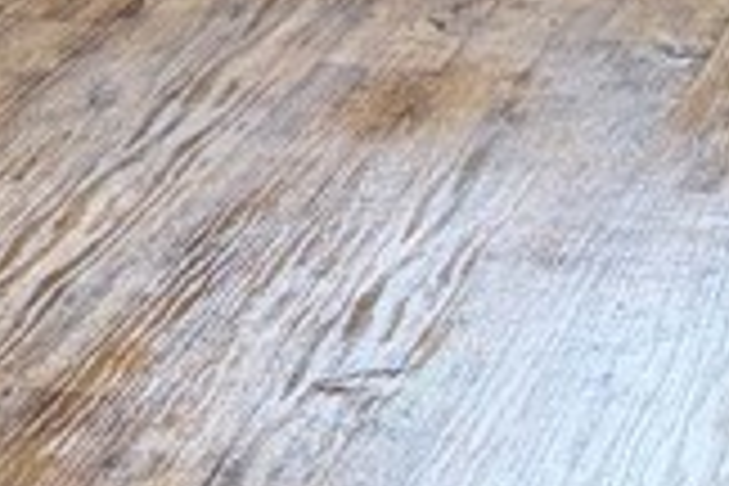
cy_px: -423
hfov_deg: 12.0
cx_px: 562
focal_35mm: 171
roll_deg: +1.5
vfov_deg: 7.7
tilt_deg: -9.5
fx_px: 3462
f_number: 1.6
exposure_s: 1/73
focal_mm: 5.96
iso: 125
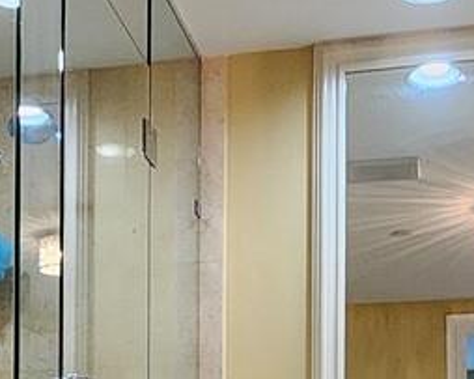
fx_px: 1122
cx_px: 103
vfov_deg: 17.5
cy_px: 547
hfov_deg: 23.5
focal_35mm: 80
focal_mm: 2.2
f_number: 2.2
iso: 320
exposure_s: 1/60
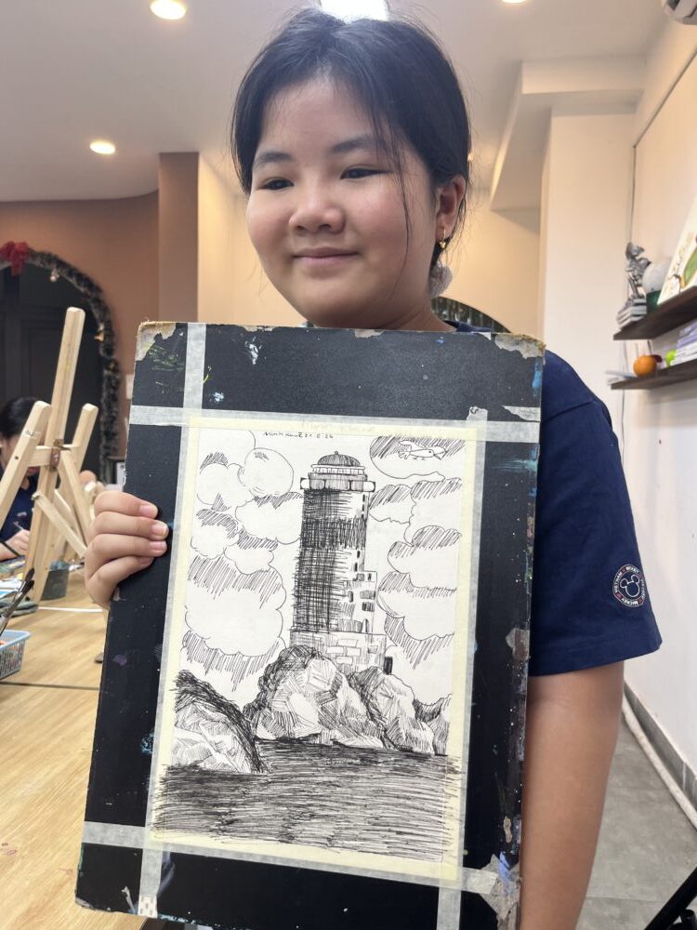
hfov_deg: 53.1
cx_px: 348
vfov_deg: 67.3
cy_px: 465
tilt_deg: -2.5
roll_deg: -0.6
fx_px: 698
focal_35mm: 26
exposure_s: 1/100
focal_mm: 5.1
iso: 50
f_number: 1.6
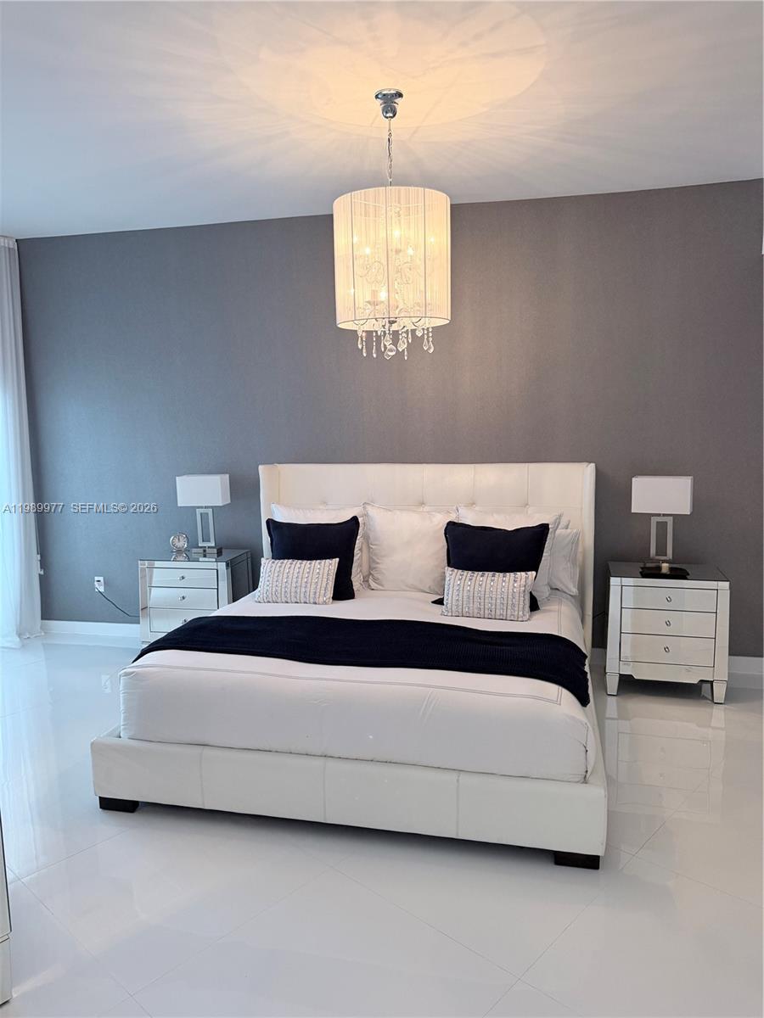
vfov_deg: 71.6
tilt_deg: -9.0
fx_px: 706
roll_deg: +0.6
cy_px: 509
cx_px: 382
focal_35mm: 24
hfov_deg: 56.8
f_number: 1.78
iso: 250
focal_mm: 6.76
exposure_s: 1/120
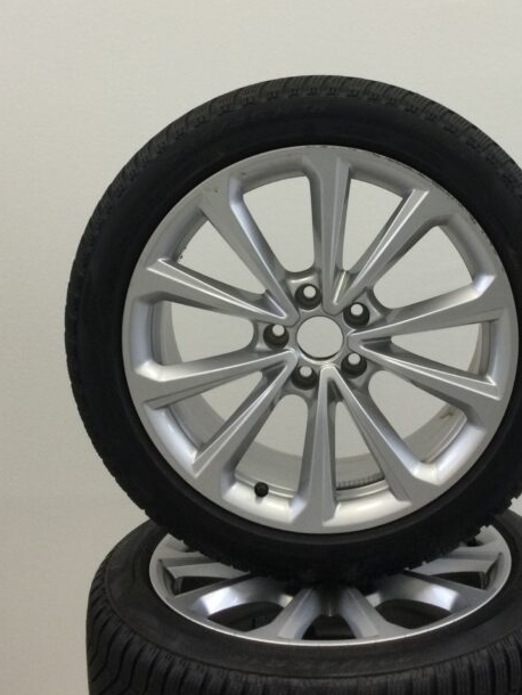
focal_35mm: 52
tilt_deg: -7.4
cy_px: 243
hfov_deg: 28.0
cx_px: 321
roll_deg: +3.3
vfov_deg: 36.5
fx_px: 1045
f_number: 2.4
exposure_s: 1/33
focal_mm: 3.3
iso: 64
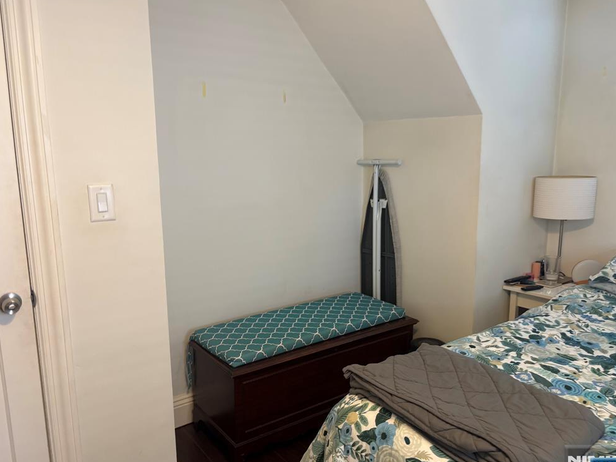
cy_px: 235
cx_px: 308
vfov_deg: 51.4
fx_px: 481
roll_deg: +2.8
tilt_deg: -5.1
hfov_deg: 65.3
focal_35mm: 27
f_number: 1.6
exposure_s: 1/60
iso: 125
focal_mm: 5.96
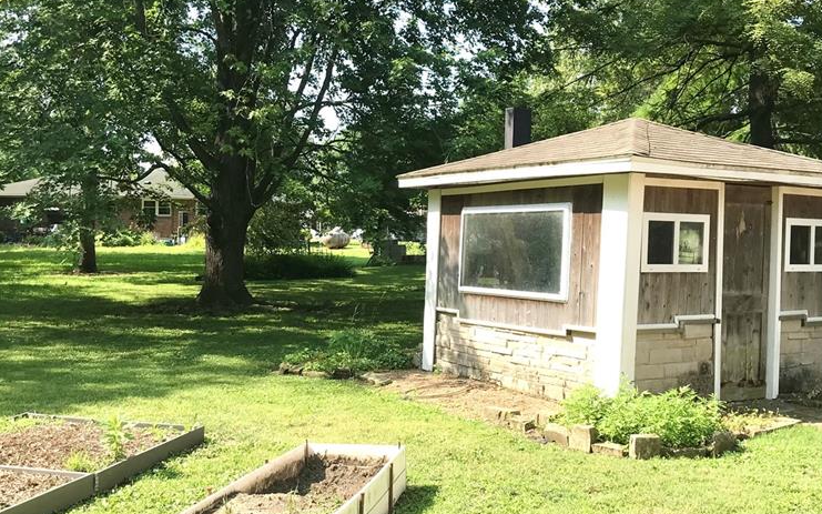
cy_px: 291
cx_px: 442
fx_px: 918
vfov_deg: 31.2
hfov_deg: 48.2
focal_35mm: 41
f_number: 1.8
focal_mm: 3.99
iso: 20
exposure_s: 1/725
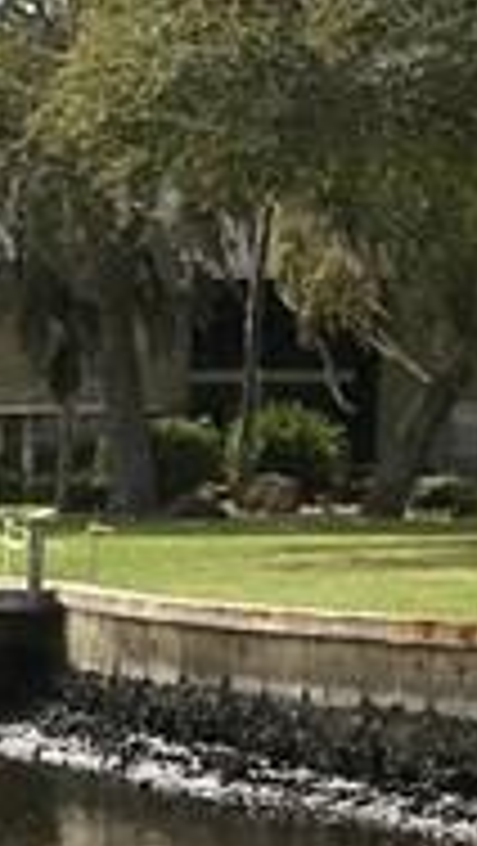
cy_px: 855
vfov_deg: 12.4
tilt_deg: -4.9
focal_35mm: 172
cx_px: -1629
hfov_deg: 5.7
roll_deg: +0.2
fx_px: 3861
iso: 25
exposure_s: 1/3344
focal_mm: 4.15
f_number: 2.2
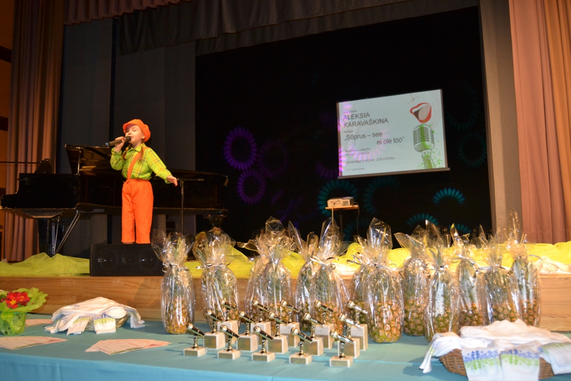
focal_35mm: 30
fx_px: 476
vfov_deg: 43.6
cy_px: 190
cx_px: 286
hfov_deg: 61.9
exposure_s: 1/60
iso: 800
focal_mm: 20
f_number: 3.5
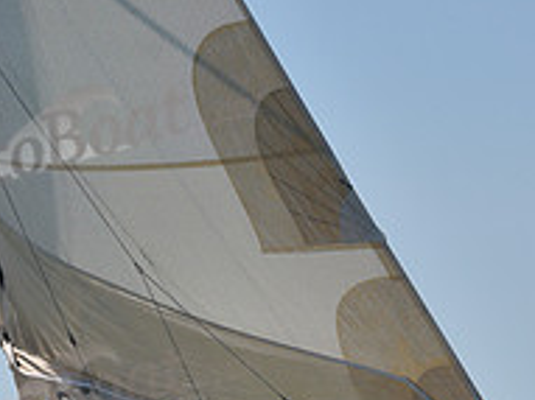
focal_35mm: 339
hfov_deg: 5.8
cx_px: 409
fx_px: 5236
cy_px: 508
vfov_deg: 4.4
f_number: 5.6
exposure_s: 1/1250
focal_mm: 116
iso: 250
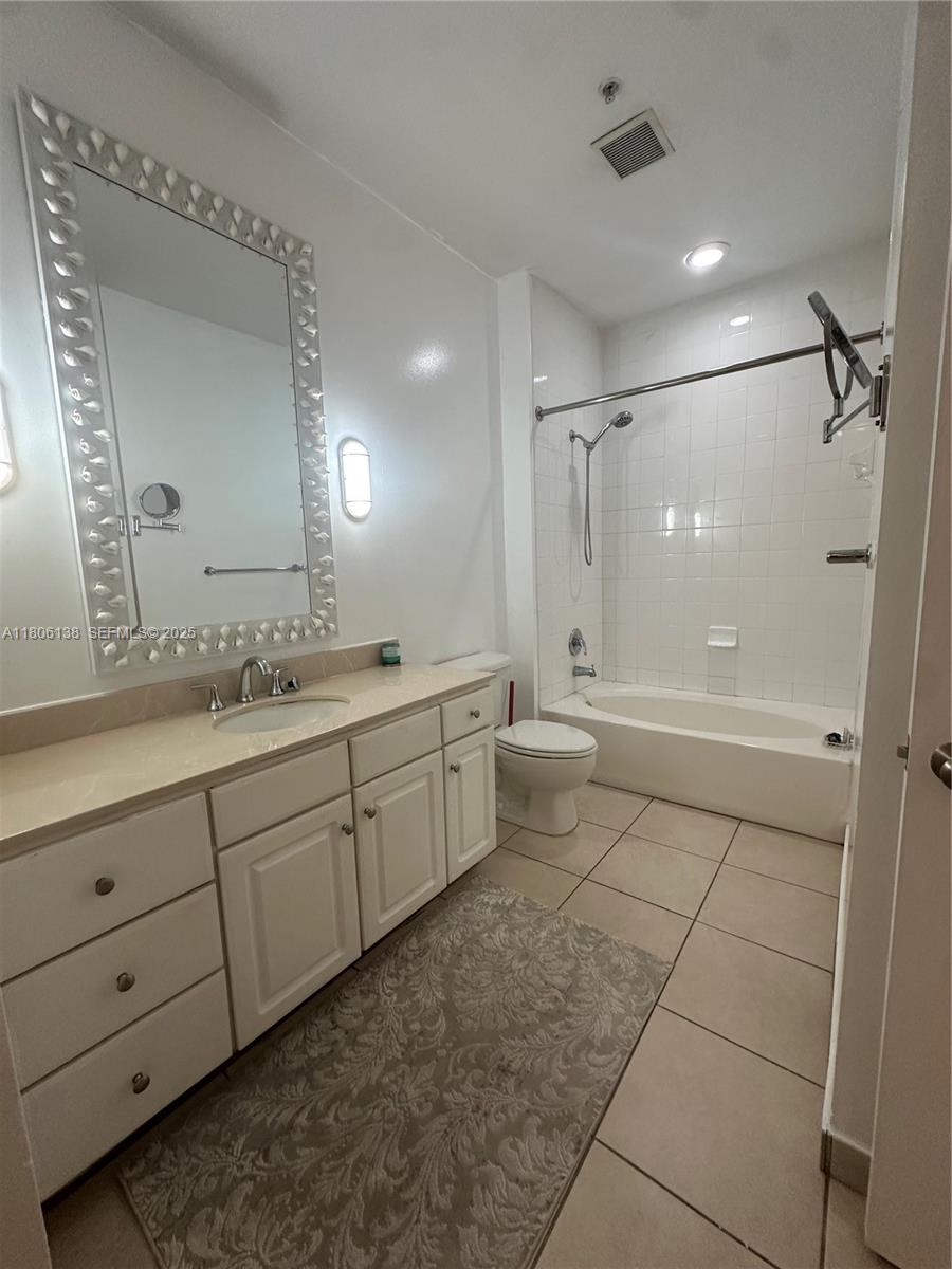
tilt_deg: -6.0
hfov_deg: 85.7
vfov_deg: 102.1
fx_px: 513
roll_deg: +1.7
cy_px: 634
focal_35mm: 14
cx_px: 476
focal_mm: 2.22
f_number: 2.2
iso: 200
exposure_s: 1/120
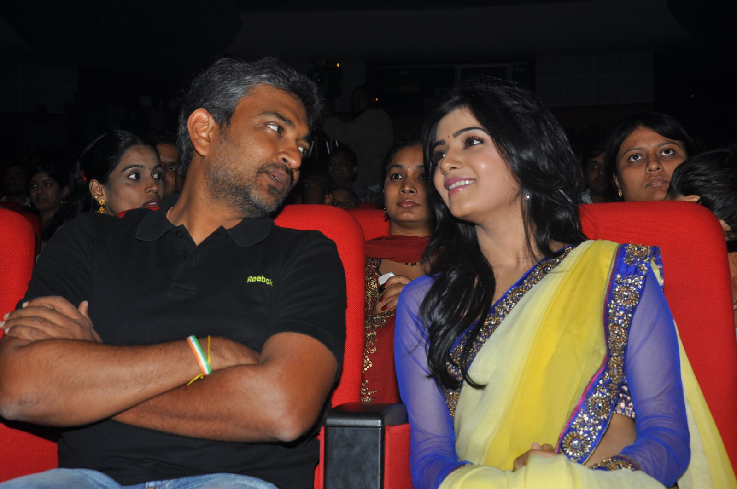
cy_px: 244
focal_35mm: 63
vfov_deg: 21.5
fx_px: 1288
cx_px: 368
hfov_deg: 31.9
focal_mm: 42
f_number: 9
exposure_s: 1/160
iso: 200
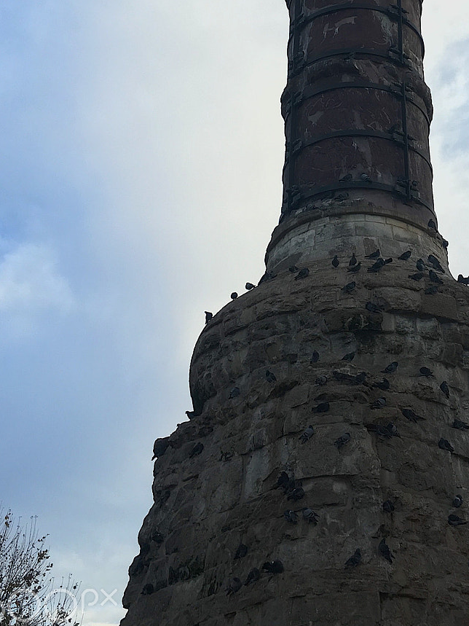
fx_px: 976
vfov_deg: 34.4
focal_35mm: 54
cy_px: 118
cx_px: 374
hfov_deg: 26.5
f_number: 2.2
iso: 25
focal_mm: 4.15
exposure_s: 1/100
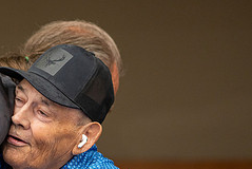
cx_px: -20
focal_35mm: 284
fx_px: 1990
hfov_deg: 7.2
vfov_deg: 4.8
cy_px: 159
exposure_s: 1/320
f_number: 1.6
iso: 640
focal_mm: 105
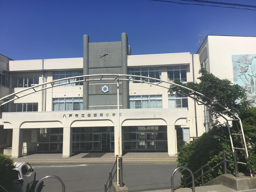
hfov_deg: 58.4
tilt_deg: +6.9
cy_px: 96
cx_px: 128
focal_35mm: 31
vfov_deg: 45.4
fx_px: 229
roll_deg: +1.4
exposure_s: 1/3135
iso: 25
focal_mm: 3.3
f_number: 2.4
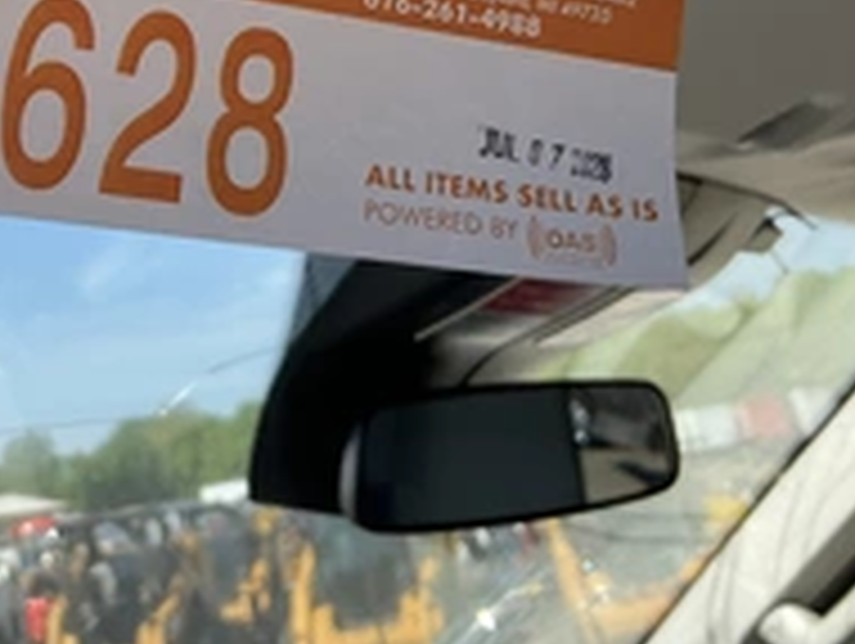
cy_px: 113
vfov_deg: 23.7
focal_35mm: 61
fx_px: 1509
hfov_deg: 30.7
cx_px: 144
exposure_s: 1/829
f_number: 1.8
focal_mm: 3
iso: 25
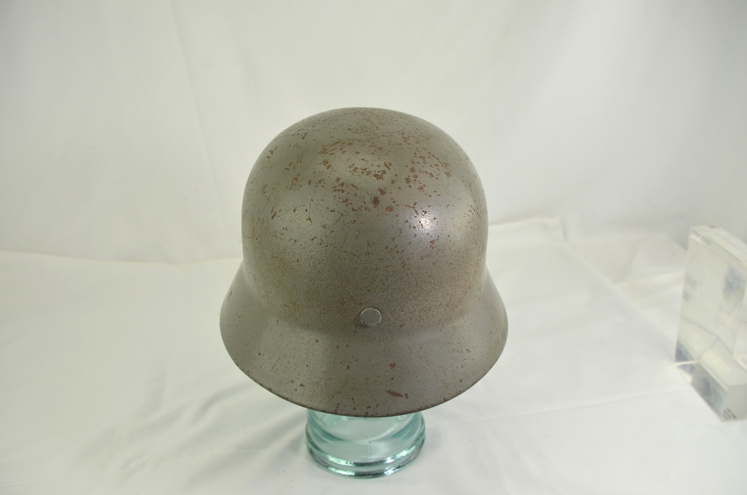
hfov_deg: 62.0
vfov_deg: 43.4
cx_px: 374
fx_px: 621
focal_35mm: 30
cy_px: 248
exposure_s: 1/125
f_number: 5.6
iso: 200
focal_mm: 20
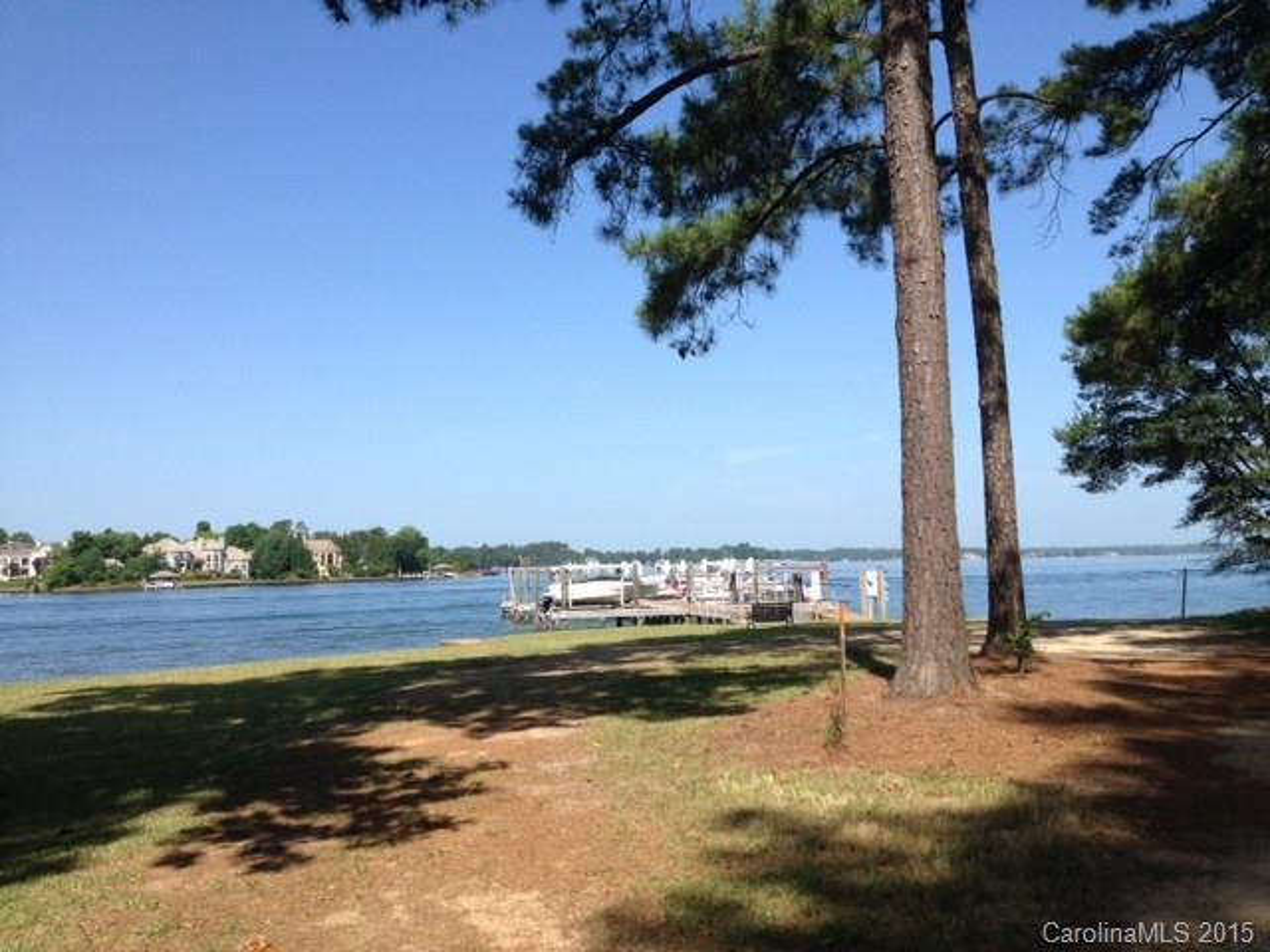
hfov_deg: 52.6
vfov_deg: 40.7
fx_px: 1284
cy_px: 476
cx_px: 635
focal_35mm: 35
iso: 50
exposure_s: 1/1381
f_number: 2.4
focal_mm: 4.28
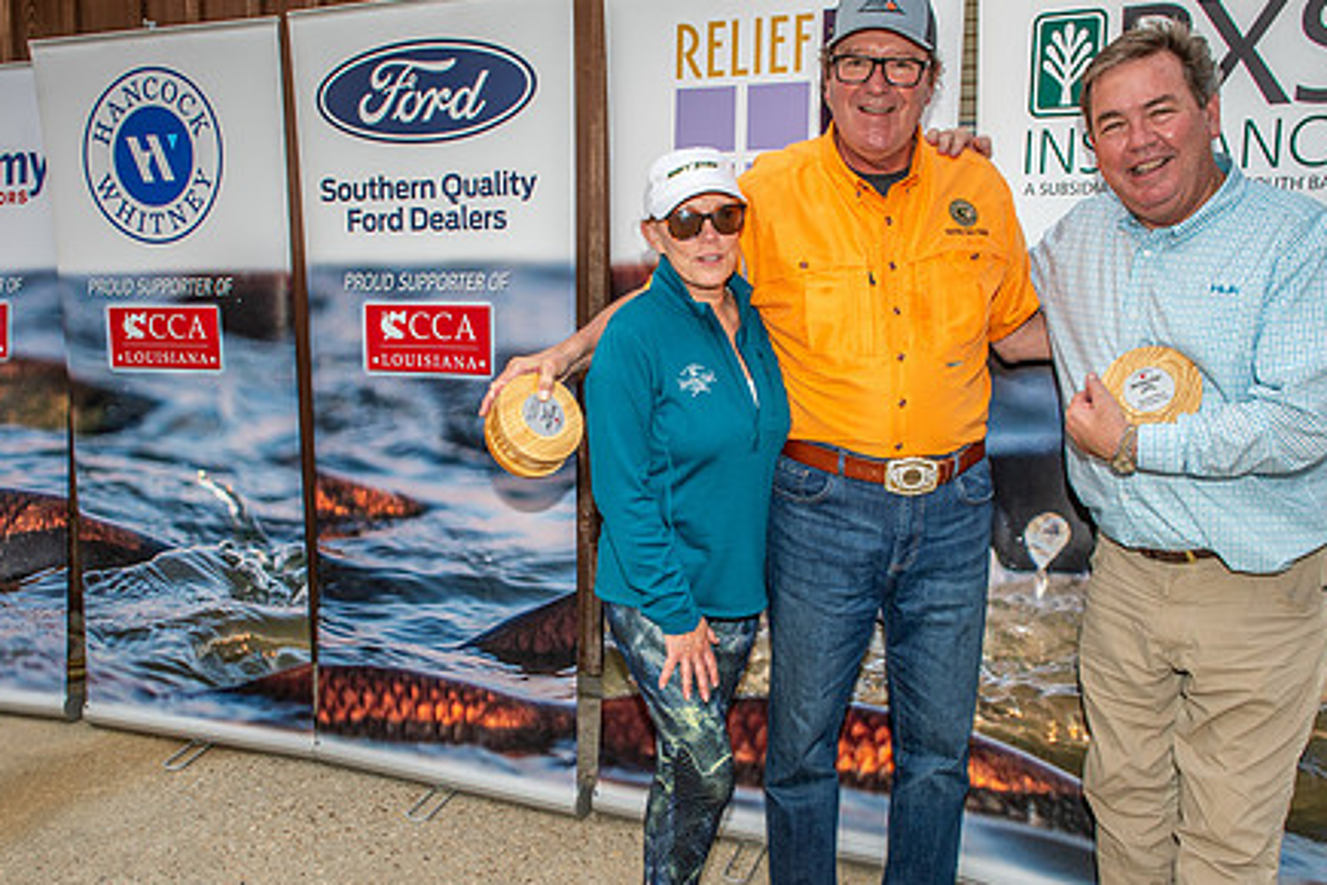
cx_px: 668
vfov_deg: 41.1
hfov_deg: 58.7
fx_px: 1179
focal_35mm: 32
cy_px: 488
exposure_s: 1/200
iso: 160
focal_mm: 24
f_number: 6.3
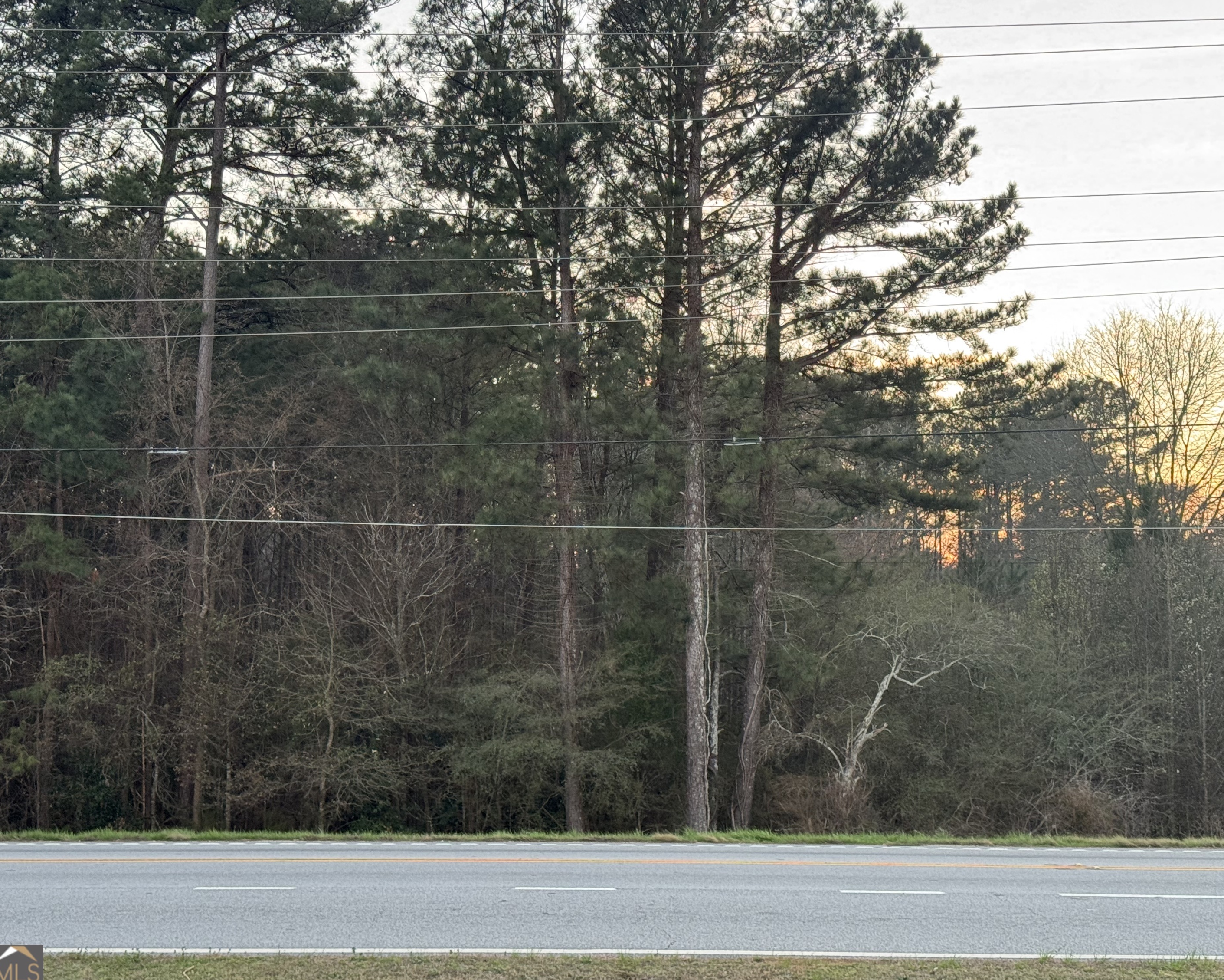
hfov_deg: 36.6
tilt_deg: +4.8
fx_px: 1848
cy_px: 495
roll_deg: -0.8
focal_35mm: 51
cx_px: 560
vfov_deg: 29.7
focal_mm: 6.76
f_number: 1.78
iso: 200
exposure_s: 1/60
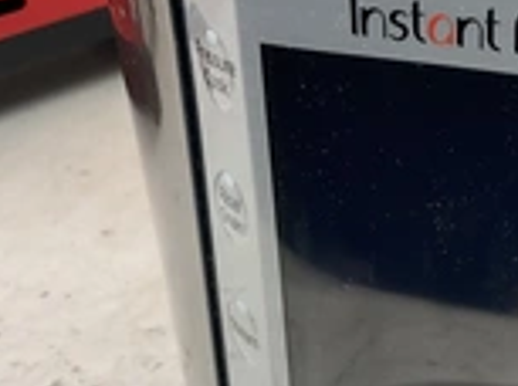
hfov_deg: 24.9
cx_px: 477
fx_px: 1135
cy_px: 312
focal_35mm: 76
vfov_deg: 19.1
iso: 32
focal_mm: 3
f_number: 1.8
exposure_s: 1/60
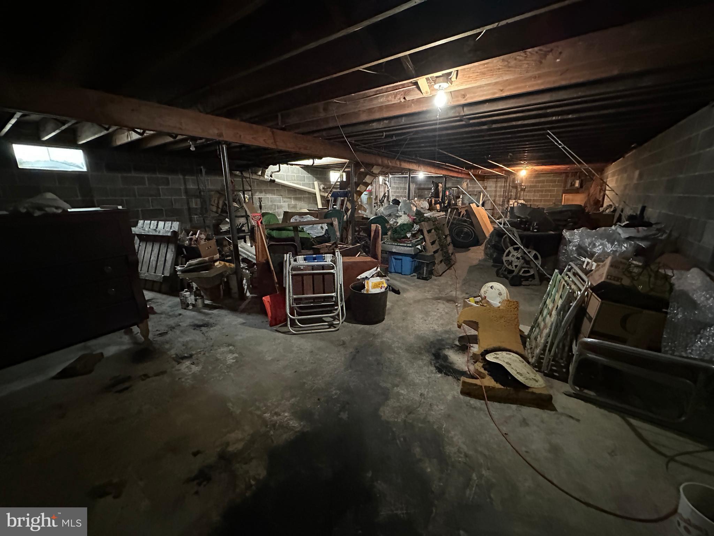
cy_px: 268
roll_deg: +0.3
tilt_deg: -14.0
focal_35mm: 14
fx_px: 289
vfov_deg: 85.7
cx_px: 357
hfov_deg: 102.1
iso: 1600
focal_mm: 2.22
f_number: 2.2
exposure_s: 1/30
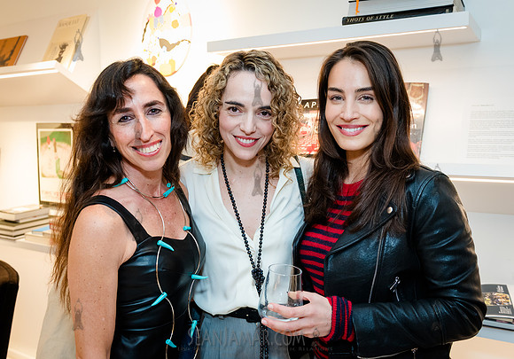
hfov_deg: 53.4
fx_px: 510
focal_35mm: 35
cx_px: 249
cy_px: 167
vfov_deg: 38.7
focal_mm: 32
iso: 1600
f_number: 4
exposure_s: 1/160
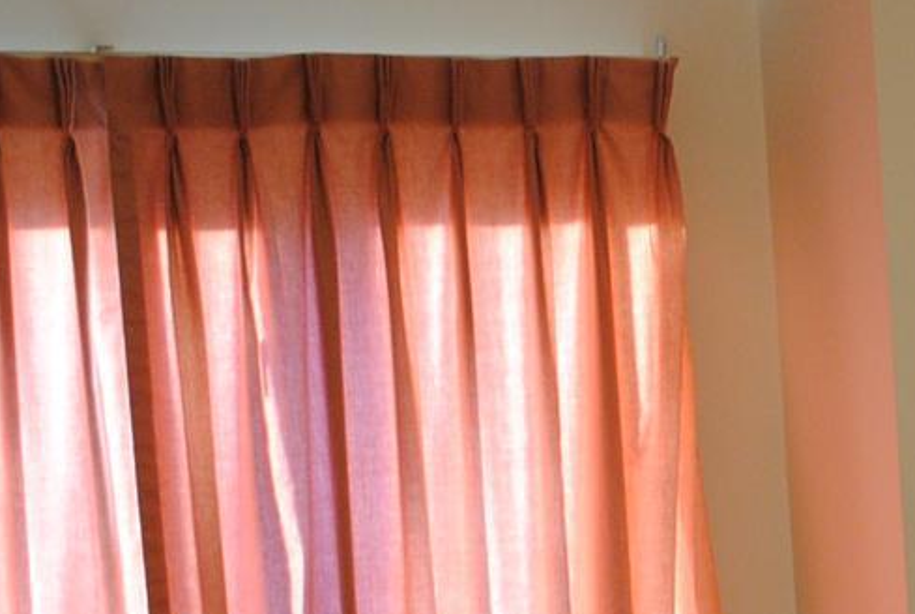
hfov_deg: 16.9
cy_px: 850
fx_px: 2877
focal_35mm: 113
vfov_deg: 11.8
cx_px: 1242
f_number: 3.5
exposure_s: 1/30
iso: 400
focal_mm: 18
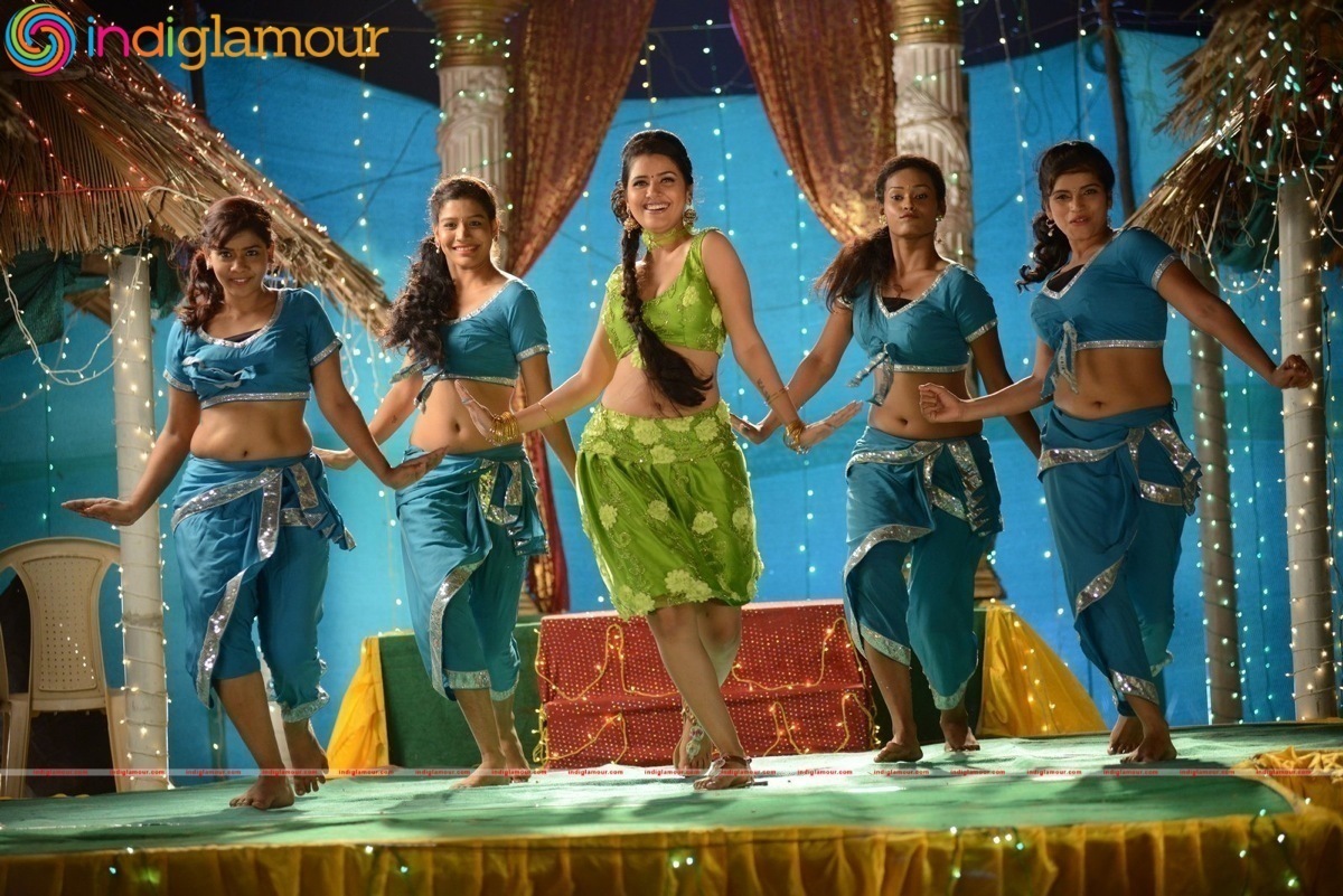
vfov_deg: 10.2
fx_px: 5038
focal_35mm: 135
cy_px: 448
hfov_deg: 15.2
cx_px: 672
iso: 1600
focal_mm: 135
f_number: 3.2
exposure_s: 1/400
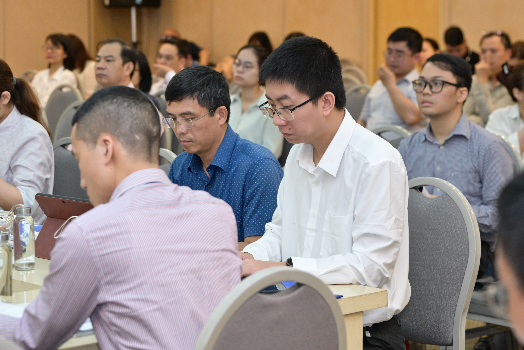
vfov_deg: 13.3
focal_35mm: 103
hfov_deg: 19.8
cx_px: 262
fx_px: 1499
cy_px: 175
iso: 1600
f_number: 4
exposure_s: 1/160
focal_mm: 69
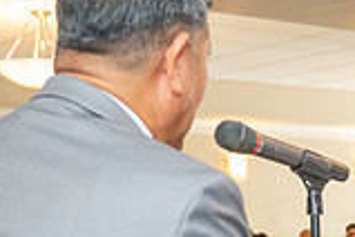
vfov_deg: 12.4
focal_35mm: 106
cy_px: 330
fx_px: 1045
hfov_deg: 18.2
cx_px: 440
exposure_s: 1/200
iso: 1250
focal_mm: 29
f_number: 3.5
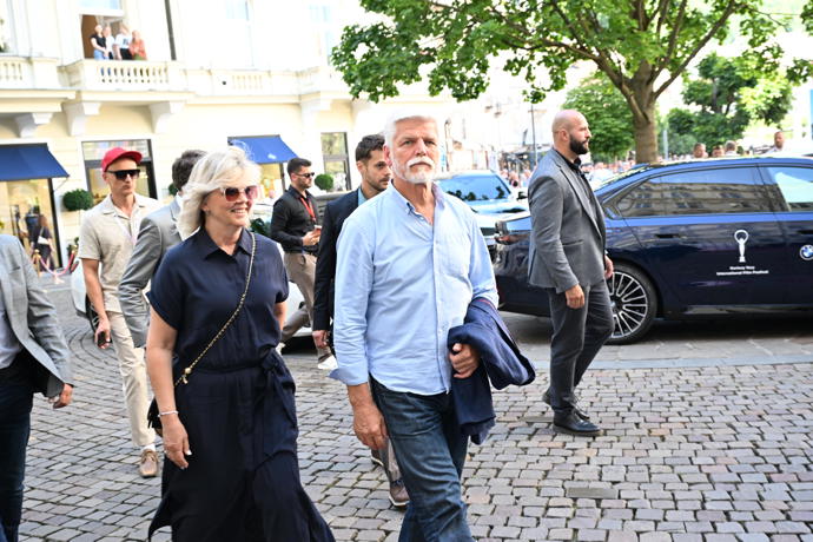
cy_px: 271
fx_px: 903
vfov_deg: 33.4
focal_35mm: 40
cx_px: 406
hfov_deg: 48.5
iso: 1250
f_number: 5
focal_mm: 40
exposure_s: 1/250
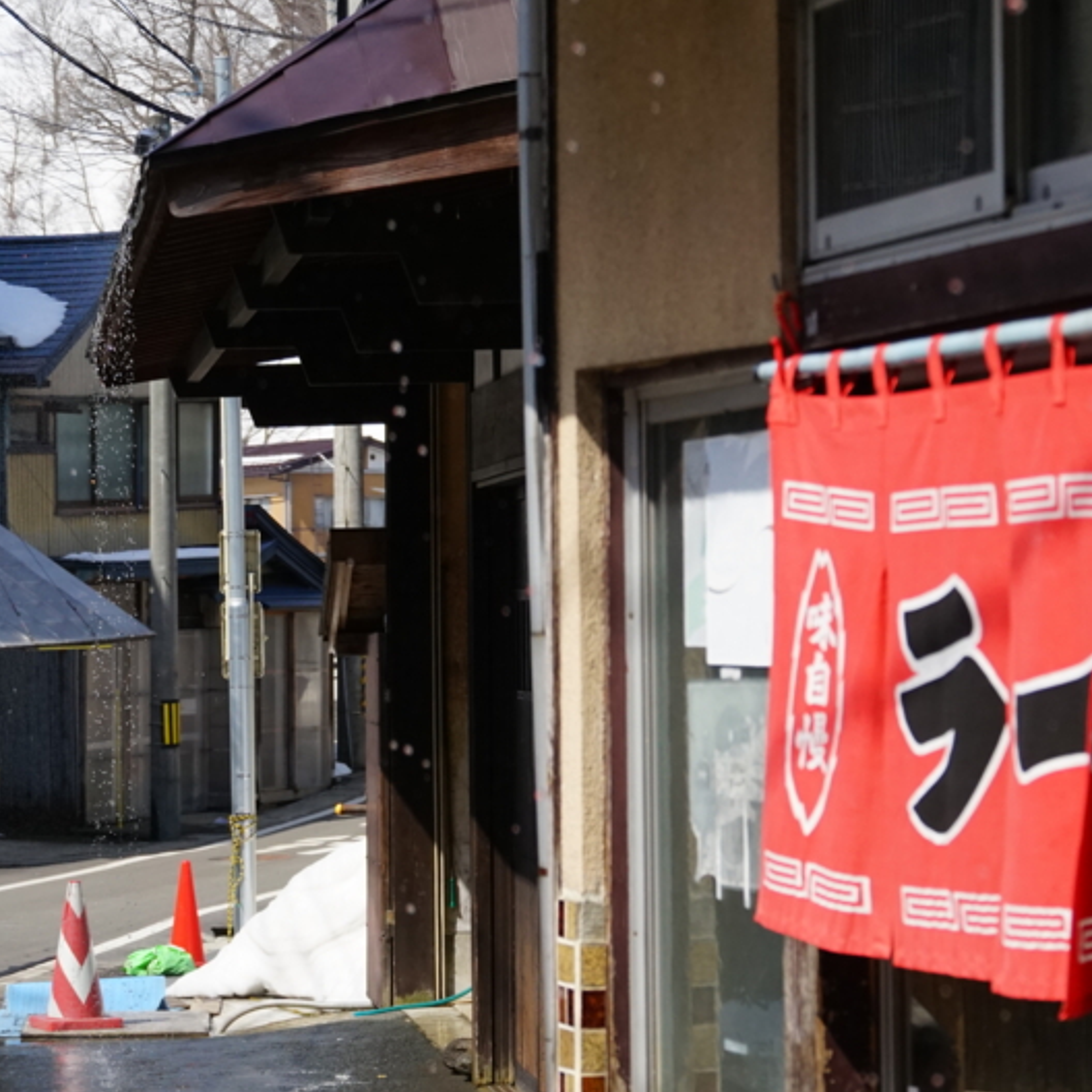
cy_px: 545
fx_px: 4319
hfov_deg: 14.4
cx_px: 703
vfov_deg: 14.4
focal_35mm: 121
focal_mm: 63
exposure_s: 1/6000
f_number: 5.6
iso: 1000
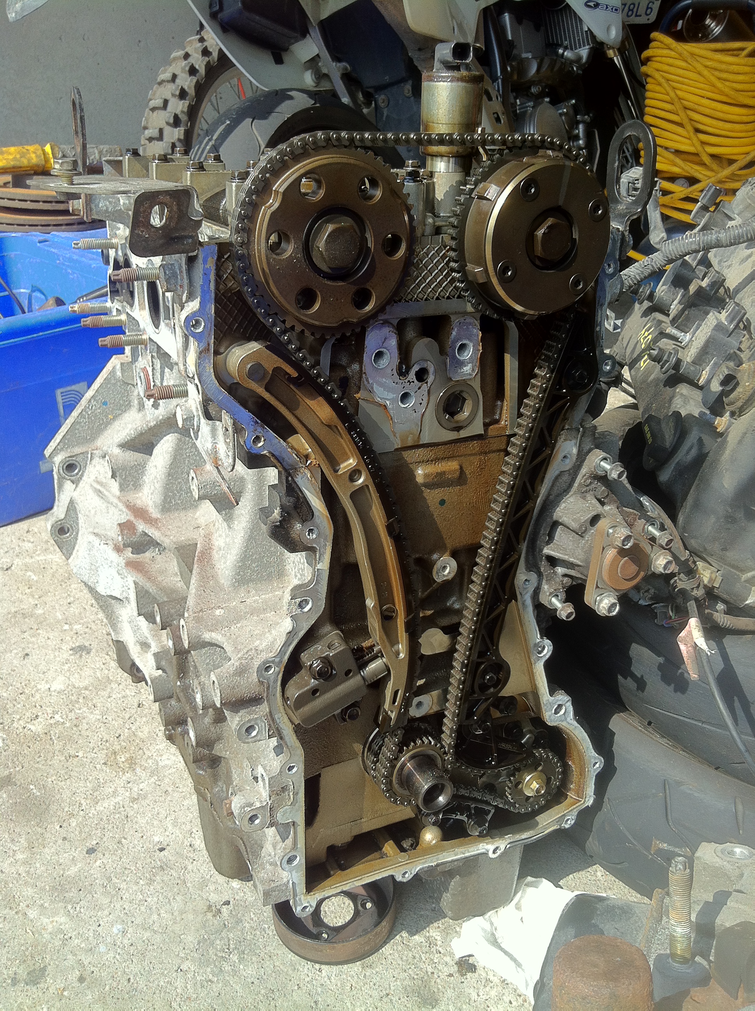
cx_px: 378
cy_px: 506
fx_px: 1021
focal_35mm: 35
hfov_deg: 40.6
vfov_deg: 52.7
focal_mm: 3.85
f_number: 2.8
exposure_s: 1/236
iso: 80
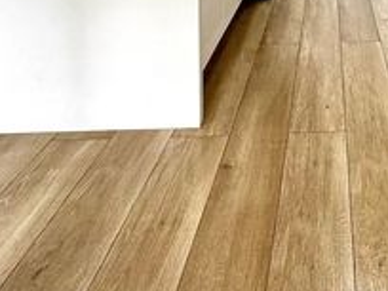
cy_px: -150
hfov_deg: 39.8
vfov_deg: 24.9
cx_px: 350
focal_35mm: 44
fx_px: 493
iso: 50
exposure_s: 1/99
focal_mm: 2.22
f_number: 2.2
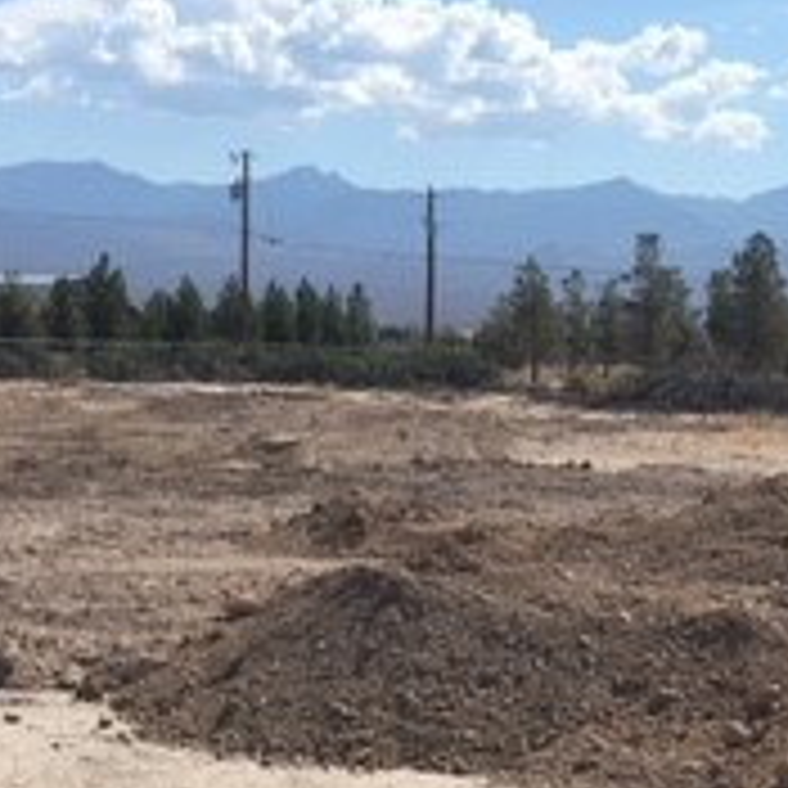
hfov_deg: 18.3
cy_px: 486
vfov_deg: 18.5
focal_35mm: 94
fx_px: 2421
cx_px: 612
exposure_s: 1/2262
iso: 25
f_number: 2.2
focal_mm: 4.15
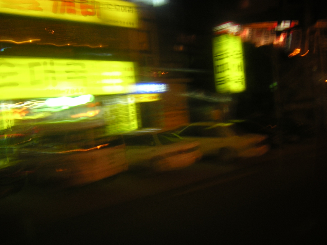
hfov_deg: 51.4
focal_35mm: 36
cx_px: 164
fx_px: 340
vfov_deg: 39.7
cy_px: 122
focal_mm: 4.7
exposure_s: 1/5
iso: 100
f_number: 2.6
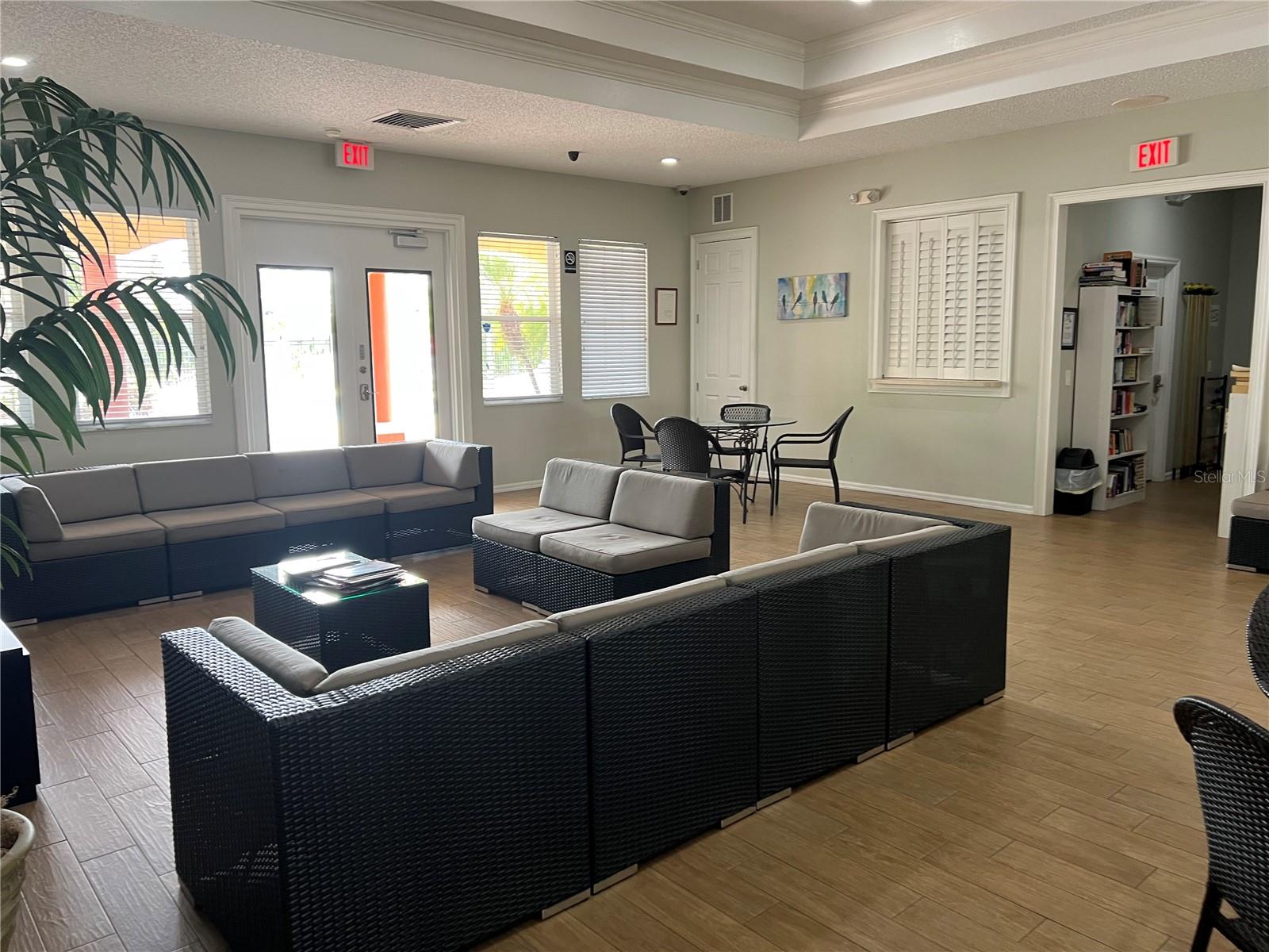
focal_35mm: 26
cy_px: 476
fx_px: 953
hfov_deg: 67.3
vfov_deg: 53.1
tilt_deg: -7.7
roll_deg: +1.0
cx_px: 634
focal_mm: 5.7
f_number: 1.5
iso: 100
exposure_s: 1/60
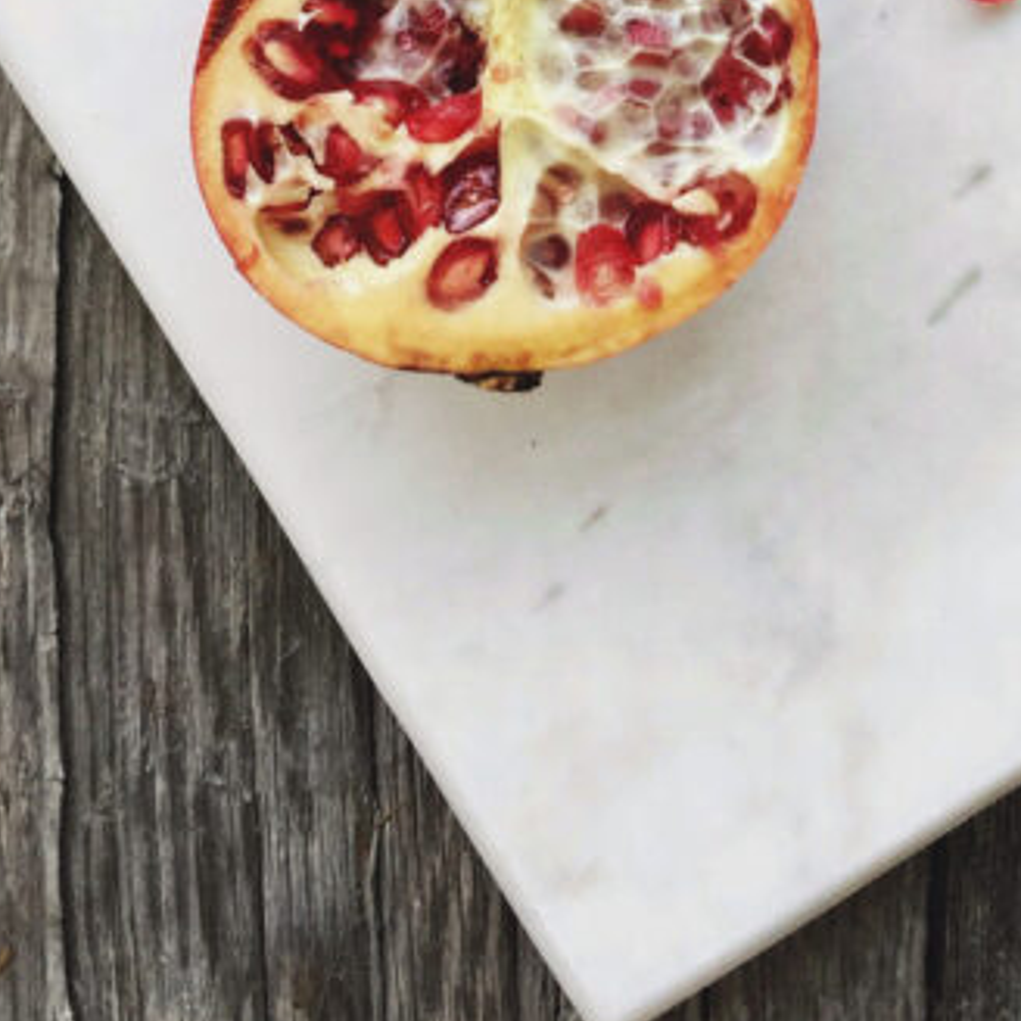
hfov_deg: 21.3
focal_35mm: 80
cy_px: -514
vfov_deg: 19.0
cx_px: 872
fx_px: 2670
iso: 32
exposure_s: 1/134
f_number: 2.2
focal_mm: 4.15
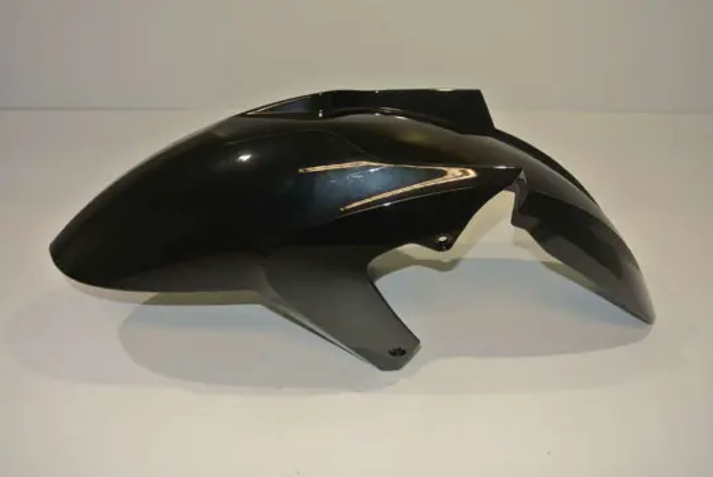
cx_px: 356
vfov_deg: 39.0
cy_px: 238
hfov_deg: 55.7
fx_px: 674
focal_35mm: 34
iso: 200
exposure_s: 1/60
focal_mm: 12.7
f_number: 3.8
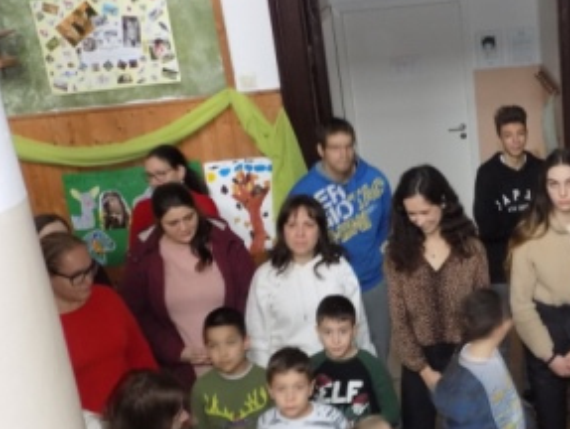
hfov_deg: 35.2
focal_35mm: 53
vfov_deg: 27.5
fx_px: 874
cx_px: 435
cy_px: 278
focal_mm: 6.1
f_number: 3.4
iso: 400
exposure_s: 1/4
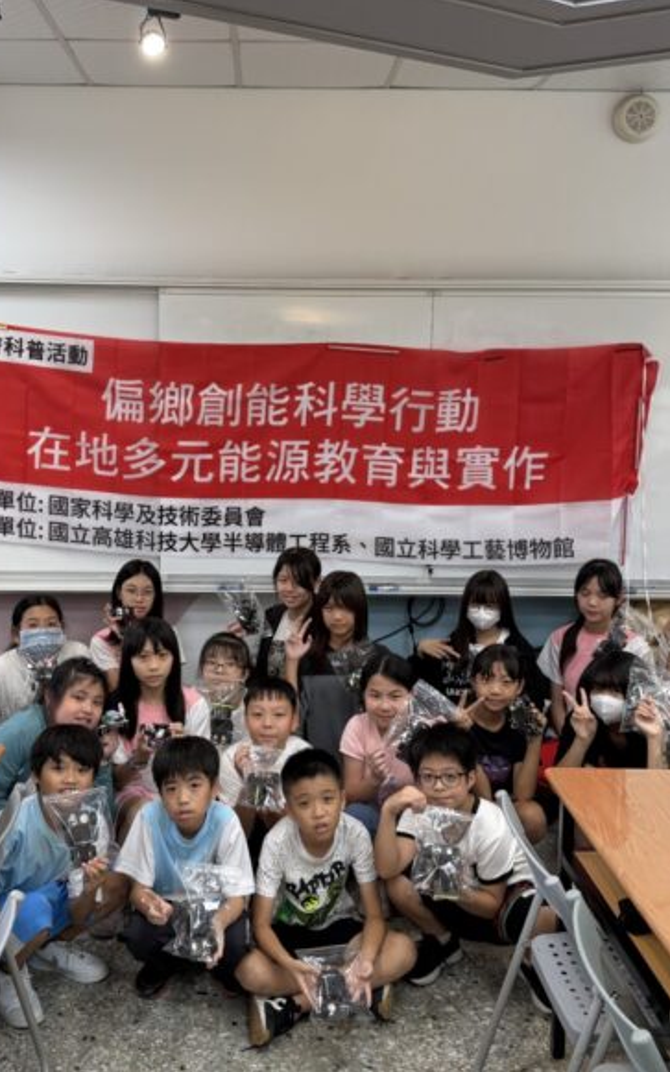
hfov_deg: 36.2
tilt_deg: -8.3
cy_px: 520
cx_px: 271
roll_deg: -0.3
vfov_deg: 55.3
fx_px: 1023
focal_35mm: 35
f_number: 1.78
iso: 125
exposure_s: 1/120
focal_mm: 6.76
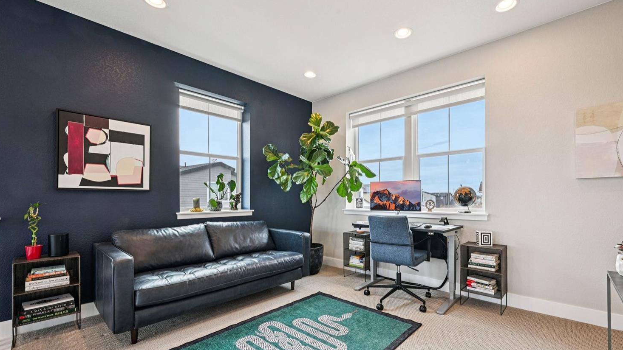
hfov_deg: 99.2
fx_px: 264
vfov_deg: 67.0
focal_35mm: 16
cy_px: 190
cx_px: 334
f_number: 11
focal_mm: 14
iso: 200
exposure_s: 1/15
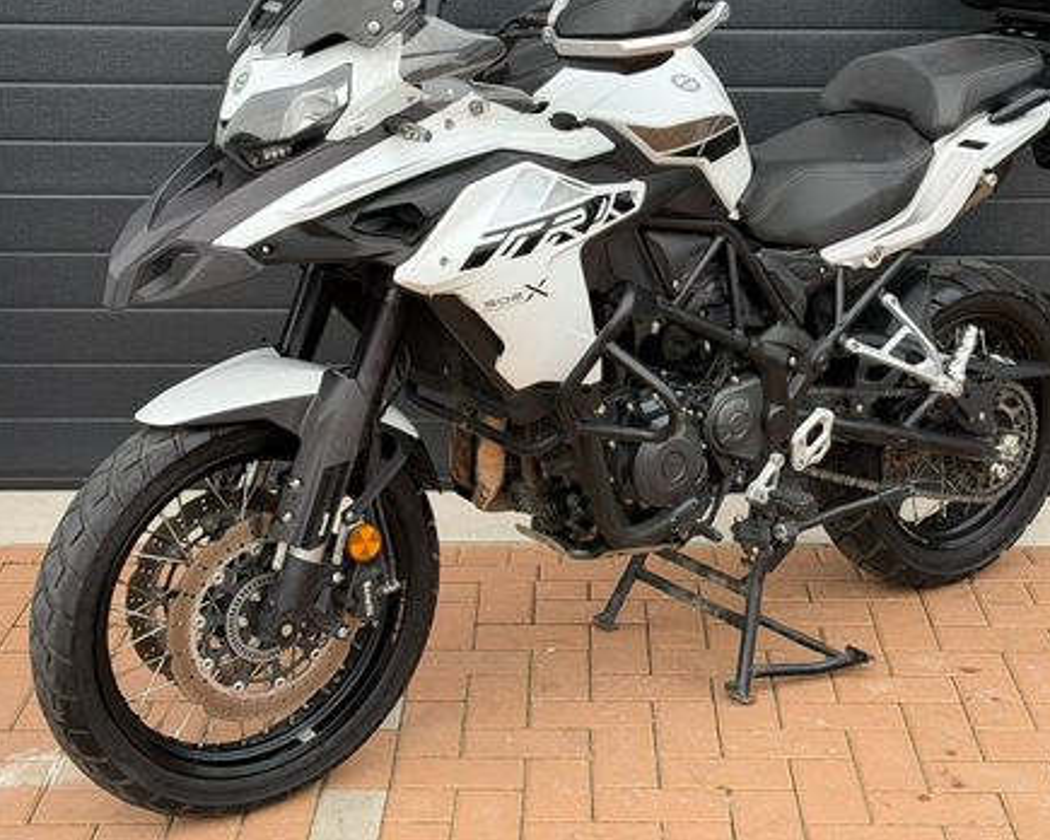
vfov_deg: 22.1
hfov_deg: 27.5
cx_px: 594
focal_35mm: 69
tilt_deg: -11.6
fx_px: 2144
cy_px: 263
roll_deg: -0.4
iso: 64
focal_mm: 6.76
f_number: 1.78
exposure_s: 1/434
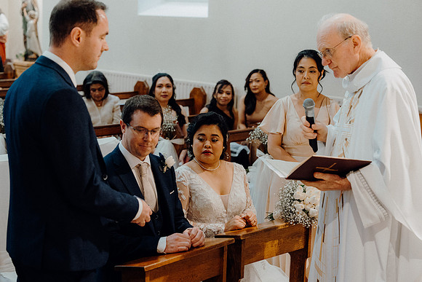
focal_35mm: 68
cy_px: 141
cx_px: 211
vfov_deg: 20.0
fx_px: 797
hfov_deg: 29.6
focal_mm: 68
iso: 3200
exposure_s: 1/160
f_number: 3.5
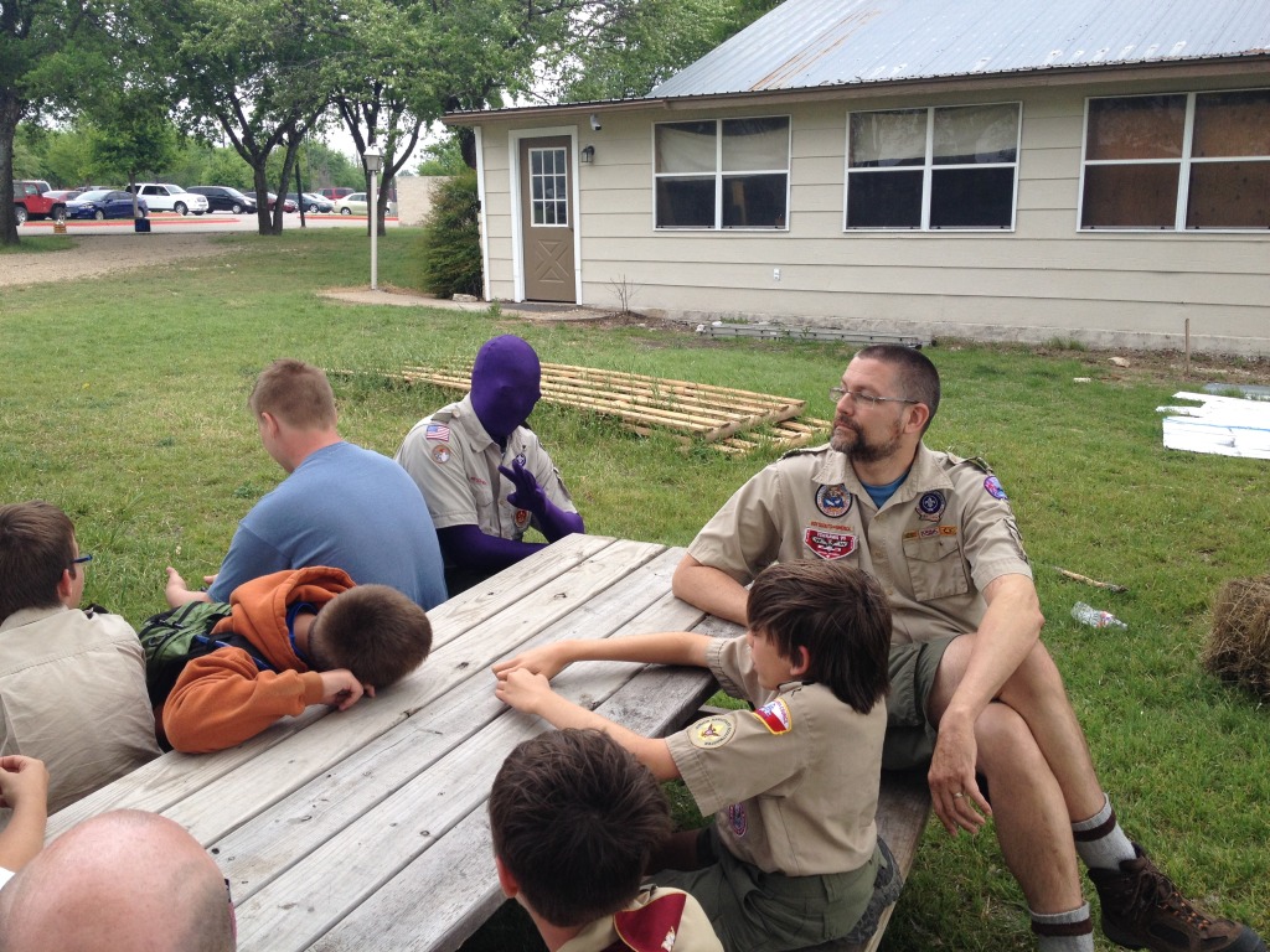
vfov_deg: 40.7
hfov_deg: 52.6
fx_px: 1284
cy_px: 476
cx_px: 635
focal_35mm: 35
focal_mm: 4.28
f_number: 2.4
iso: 50
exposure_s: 1/363
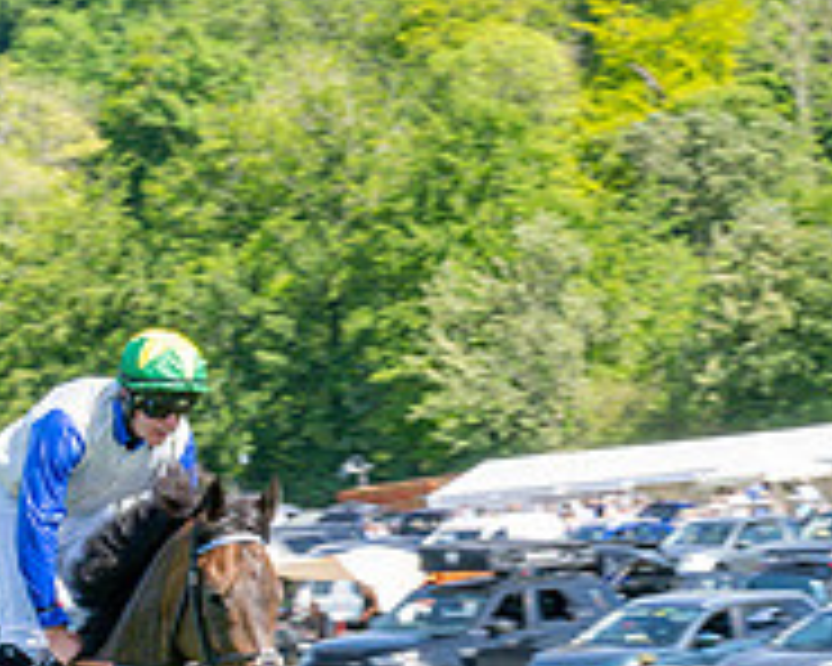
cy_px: 796
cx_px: -165
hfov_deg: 8.0
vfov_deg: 6.4
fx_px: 5910
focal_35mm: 240
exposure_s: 1/160
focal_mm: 70
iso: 200
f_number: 18
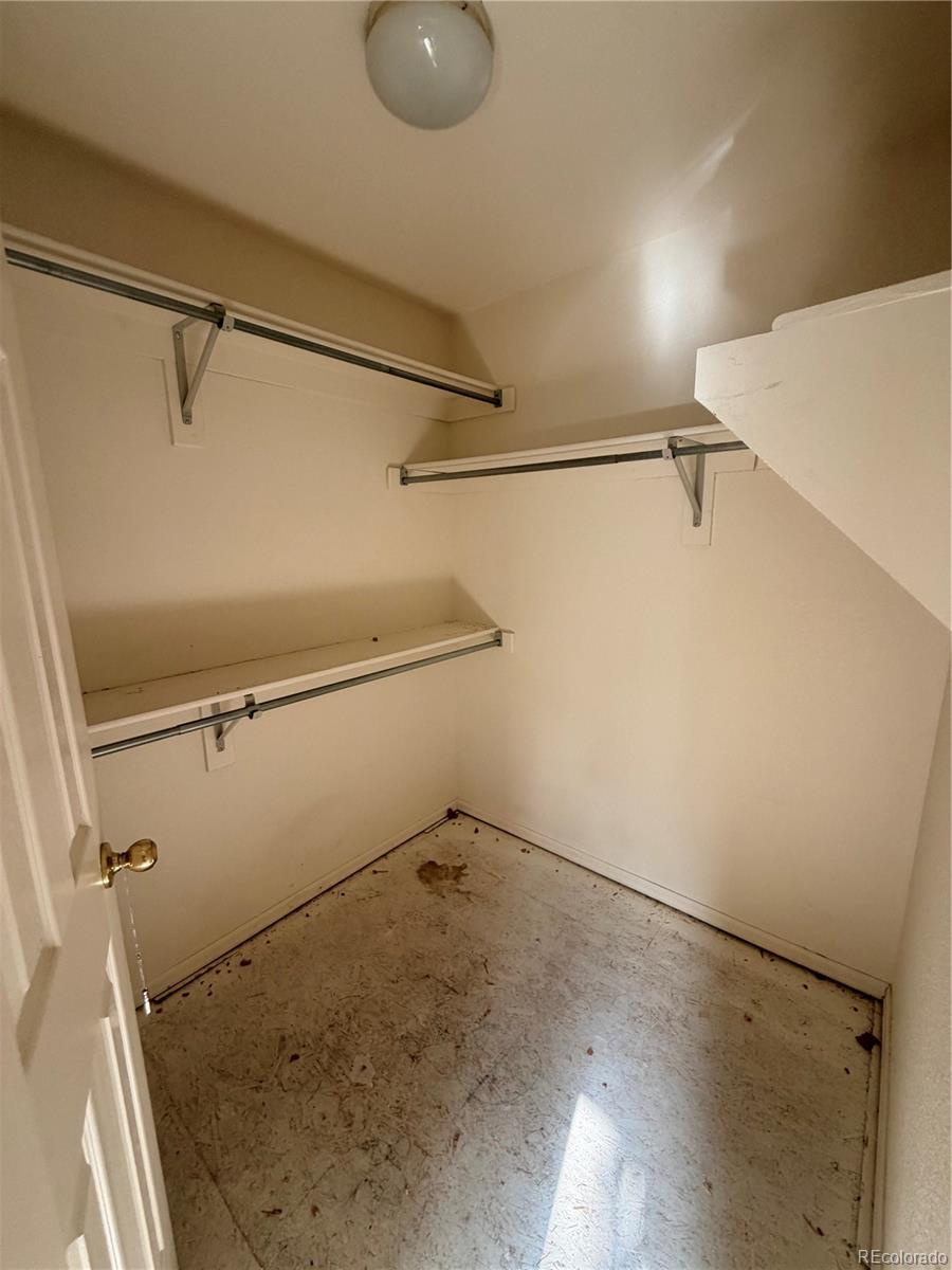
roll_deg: +1.1
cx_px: 476
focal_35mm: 14
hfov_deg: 85.7
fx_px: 513
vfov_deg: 102.1
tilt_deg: -10.8
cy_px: 635
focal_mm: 2.22
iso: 160
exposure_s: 1/121
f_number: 2.2
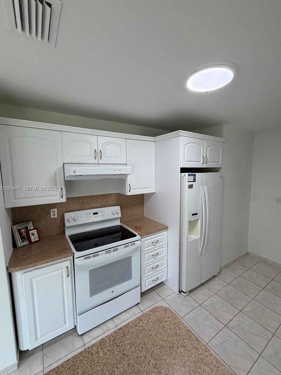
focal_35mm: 15
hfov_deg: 81.7
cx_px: 147
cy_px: 189
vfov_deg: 98.2
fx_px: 162
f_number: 2.2
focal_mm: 2.22
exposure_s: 1/120
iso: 160
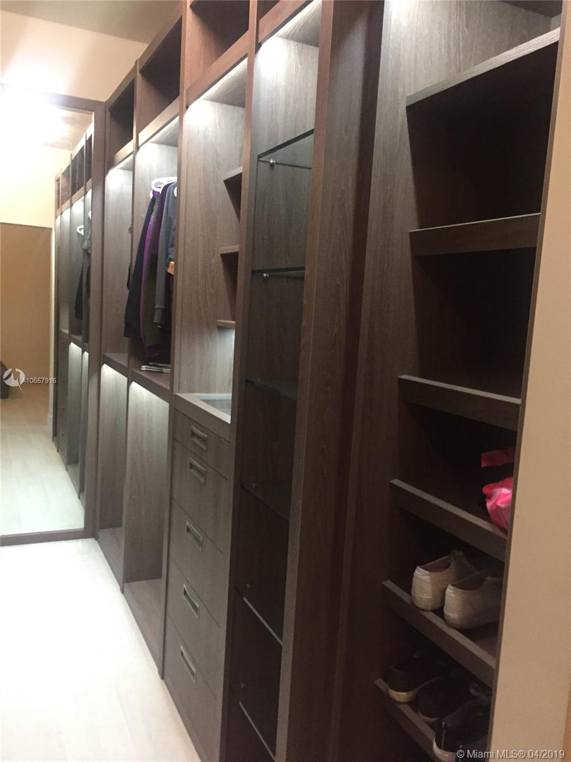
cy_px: 381
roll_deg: -3.4
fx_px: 638
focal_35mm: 29
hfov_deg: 48.2
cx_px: 286
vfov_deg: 61.7
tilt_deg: -8.7
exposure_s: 1/30
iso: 200
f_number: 2.2
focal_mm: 4.15
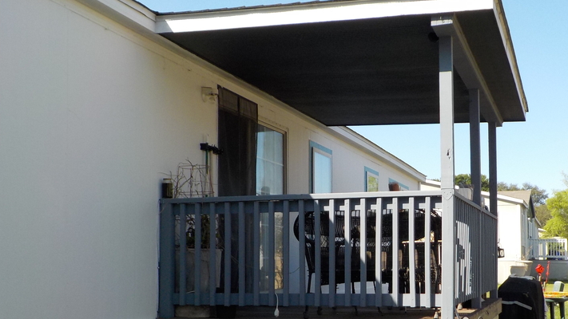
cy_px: 230
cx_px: 362
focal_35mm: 46
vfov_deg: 25.7
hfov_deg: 44.1
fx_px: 693
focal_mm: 4.1
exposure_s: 1/640
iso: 125
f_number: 3.3
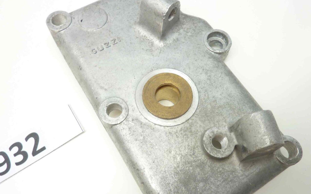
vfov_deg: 40.6
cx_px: 159
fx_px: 263
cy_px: 102
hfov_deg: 61.2
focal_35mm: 31
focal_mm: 4.1
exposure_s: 1/13
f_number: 3.3
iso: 80
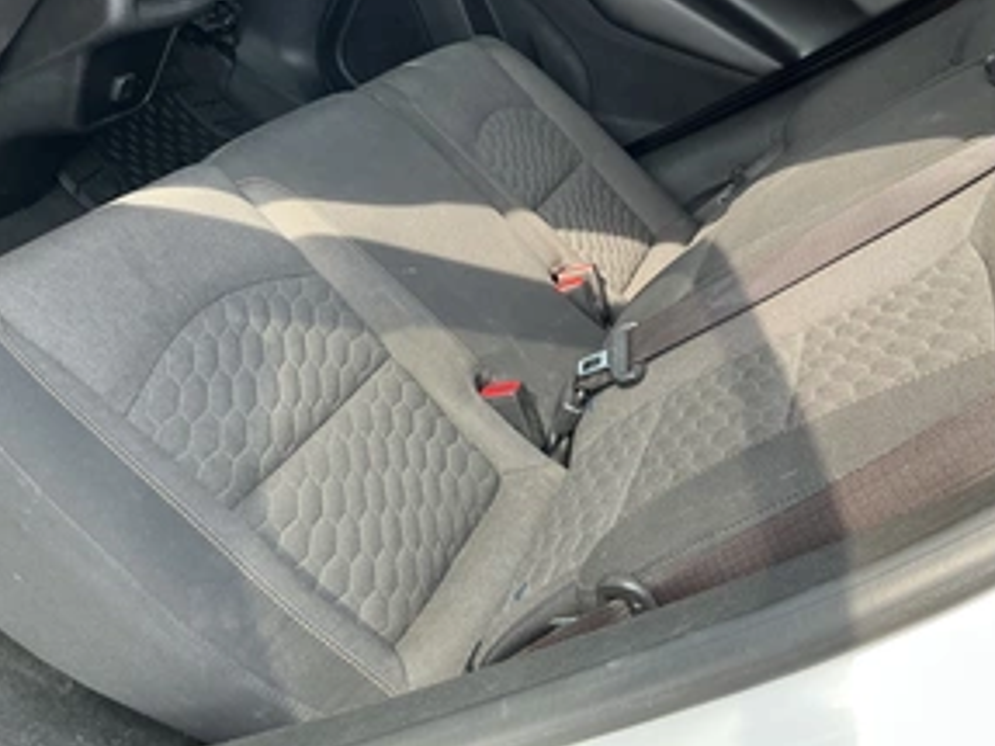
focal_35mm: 39
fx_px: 1121
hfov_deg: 47.8
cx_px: 548
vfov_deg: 36.4
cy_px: 243
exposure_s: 1/122
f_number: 1.8
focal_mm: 3
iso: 25
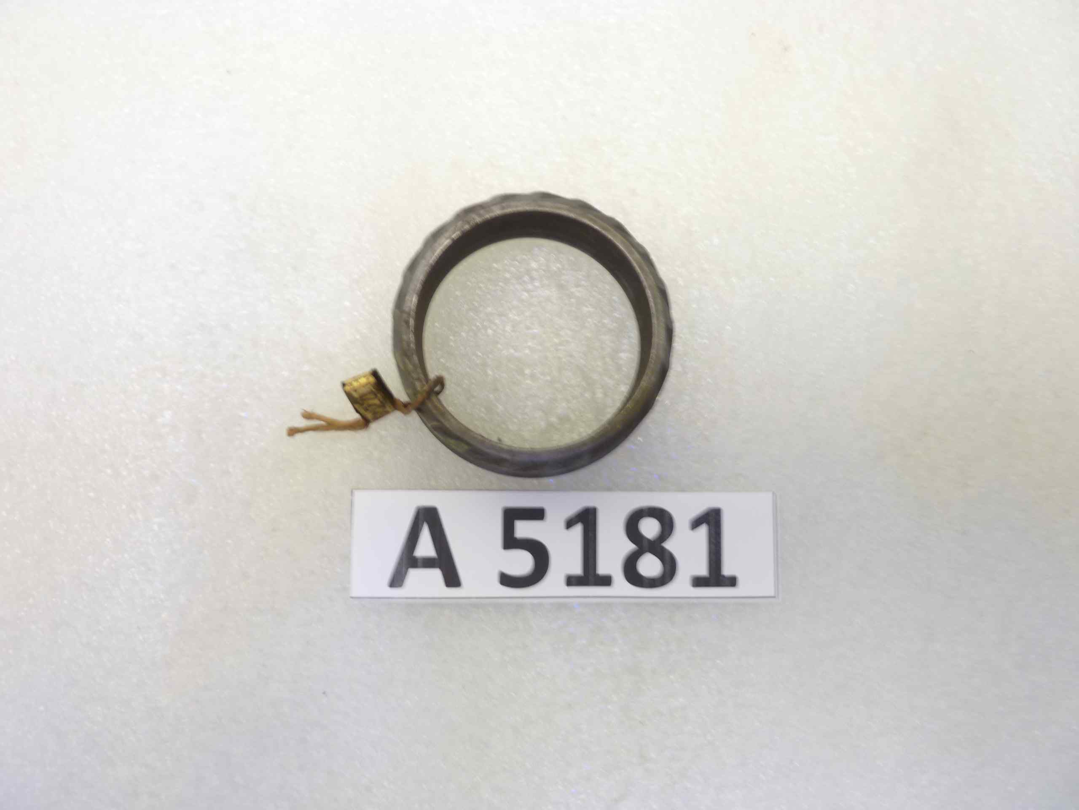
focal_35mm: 25
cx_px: 540
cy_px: 405
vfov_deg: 54.9
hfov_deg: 69.4
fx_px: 779
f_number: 3.3
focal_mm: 4.1
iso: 80
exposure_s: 1/10
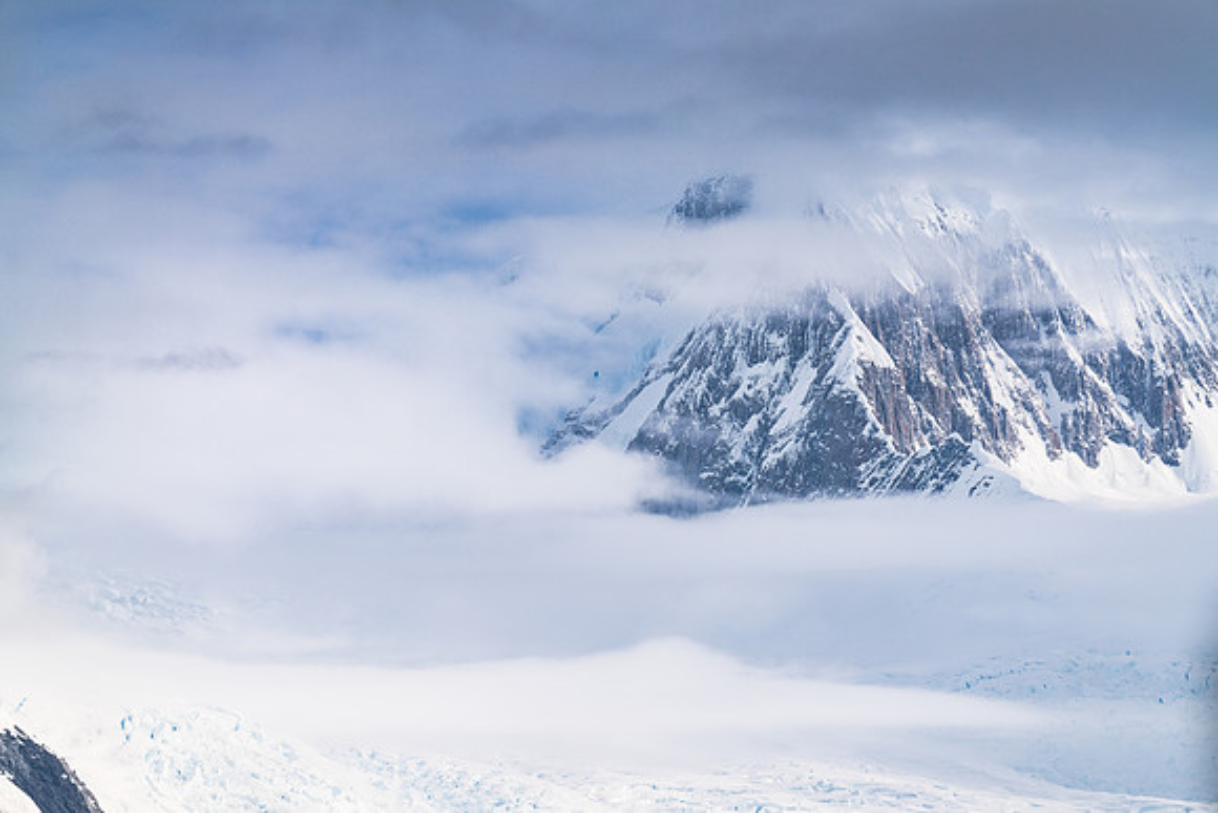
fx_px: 5956
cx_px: 609
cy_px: 406
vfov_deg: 7.8
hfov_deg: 11.7
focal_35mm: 176
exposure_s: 1/500
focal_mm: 176
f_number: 4.5
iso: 100
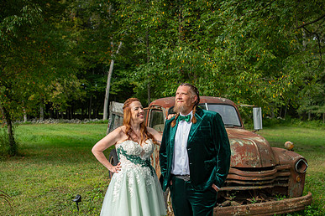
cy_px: 161
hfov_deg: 43.6
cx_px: 178
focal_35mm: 45
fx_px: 406
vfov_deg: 29.4
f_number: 2.8
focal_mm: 30
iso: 400
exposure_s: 1/1000
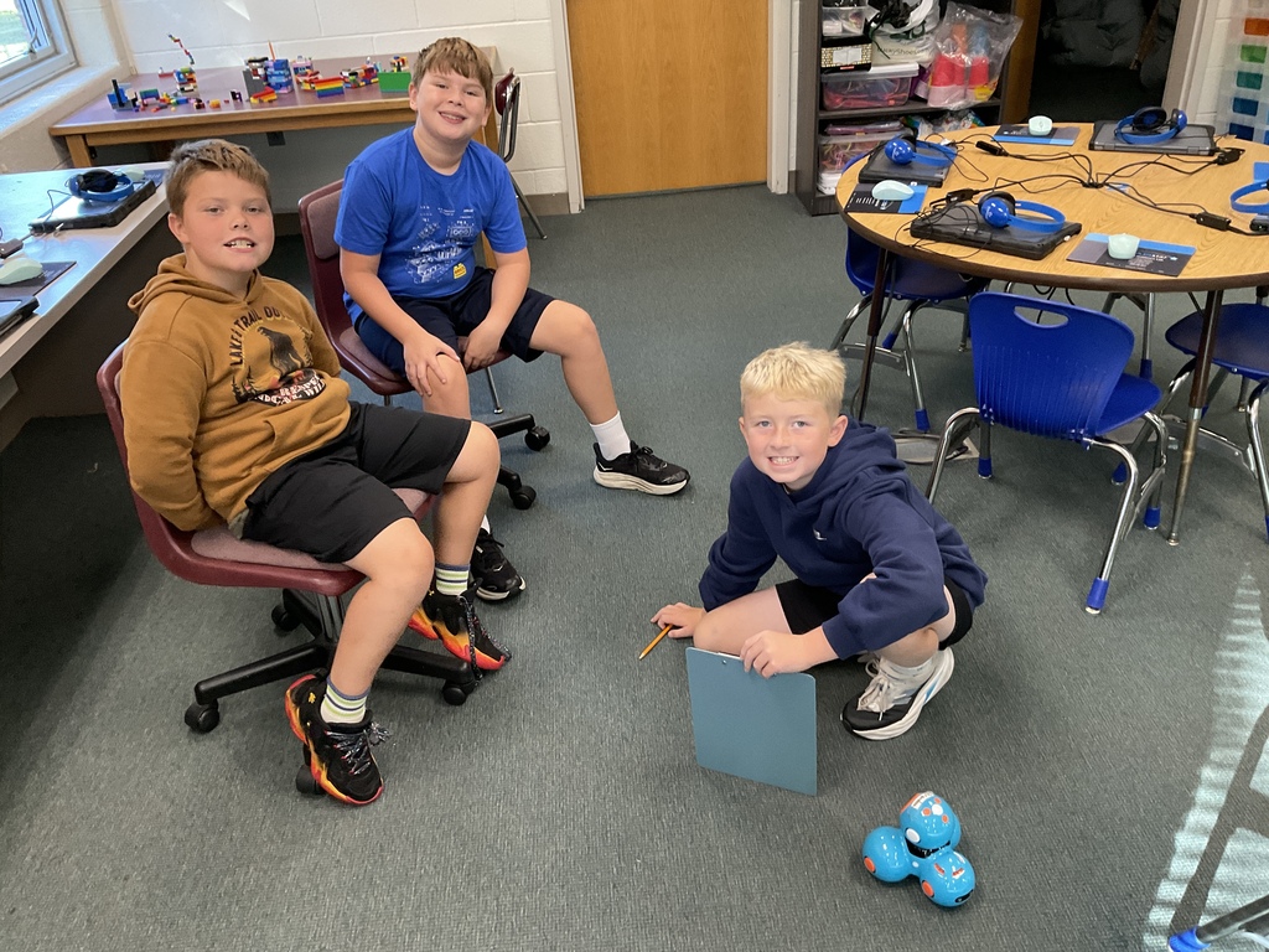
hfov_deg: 61.7
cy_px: 476
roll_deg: +4.8
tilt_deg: -32.1
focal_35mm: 29
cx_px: 634
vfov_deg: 48.2
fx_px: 1063
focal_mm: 3
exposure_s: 1/60
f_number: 1.8
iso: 100
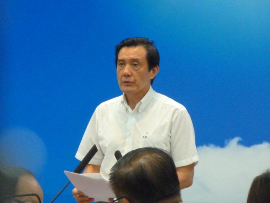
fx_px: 3113
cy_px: 102
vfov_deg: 3.7
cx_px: 135
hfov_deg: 5.0
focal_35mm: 399
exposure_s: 1/50
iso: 800
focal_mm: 49.2
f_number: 4.9
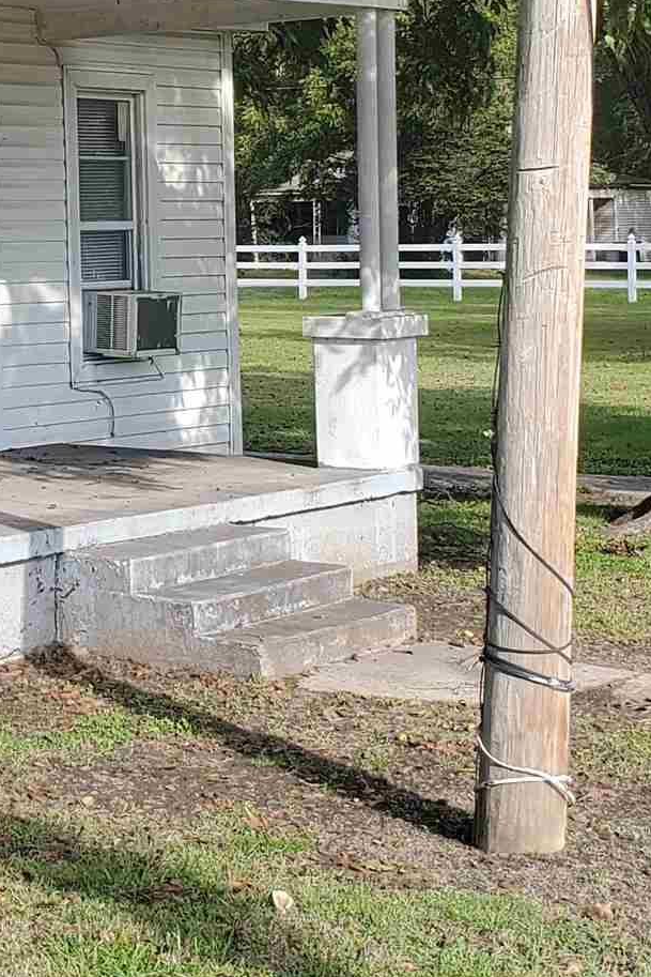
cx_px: 29
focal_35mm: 91
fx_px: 2467
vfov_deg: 22.1
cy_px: 201
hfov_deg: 14.8
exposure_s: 1/519
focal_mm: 4.3
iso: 50
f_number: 2.4
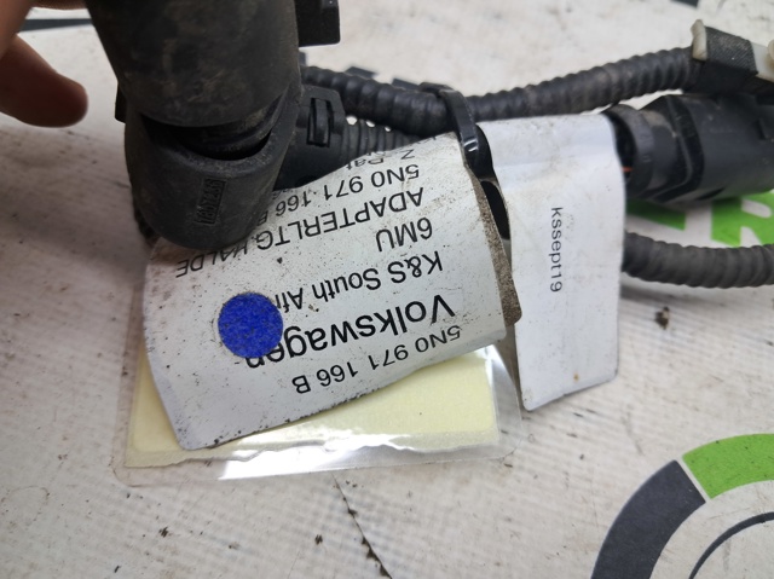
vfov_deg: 51.3
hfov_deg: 65.4
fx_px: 603
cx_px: 387
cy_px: 290
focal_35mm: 27
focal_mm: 4
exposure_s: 1/50
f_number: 1.8
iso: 50
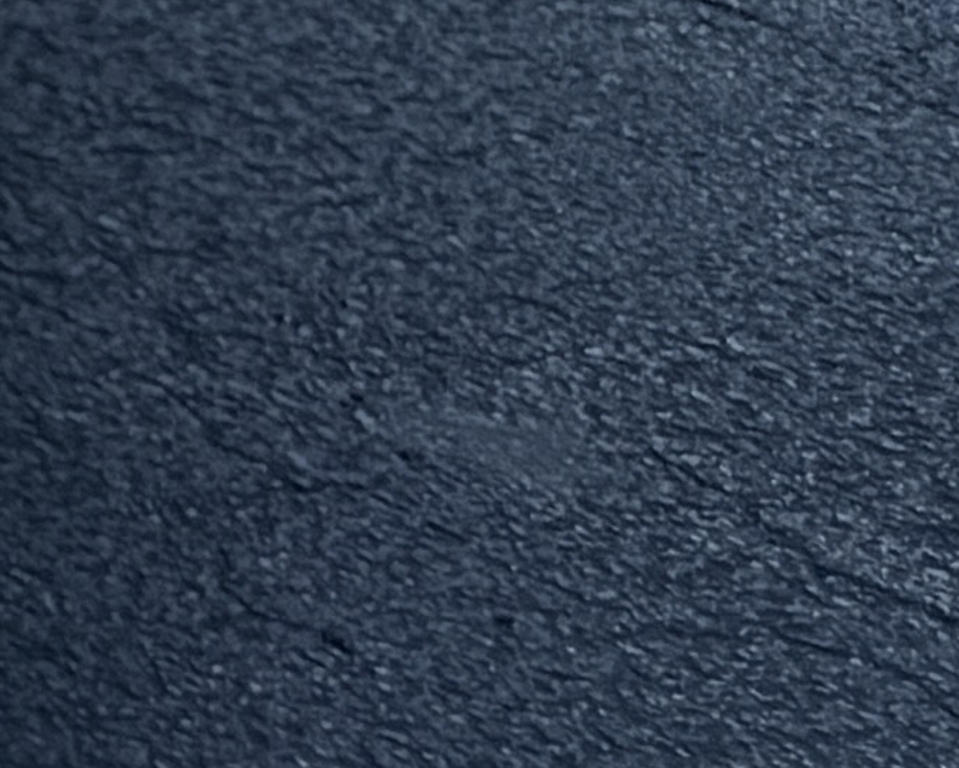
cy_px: -1363
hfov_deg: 7.2
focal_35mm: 198
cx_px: -2898
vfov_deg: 7.1
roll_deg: -1.3
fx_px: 5621
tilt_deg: -21.9
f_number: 1.78
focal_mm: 6.76
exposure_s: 1/3597
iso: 80
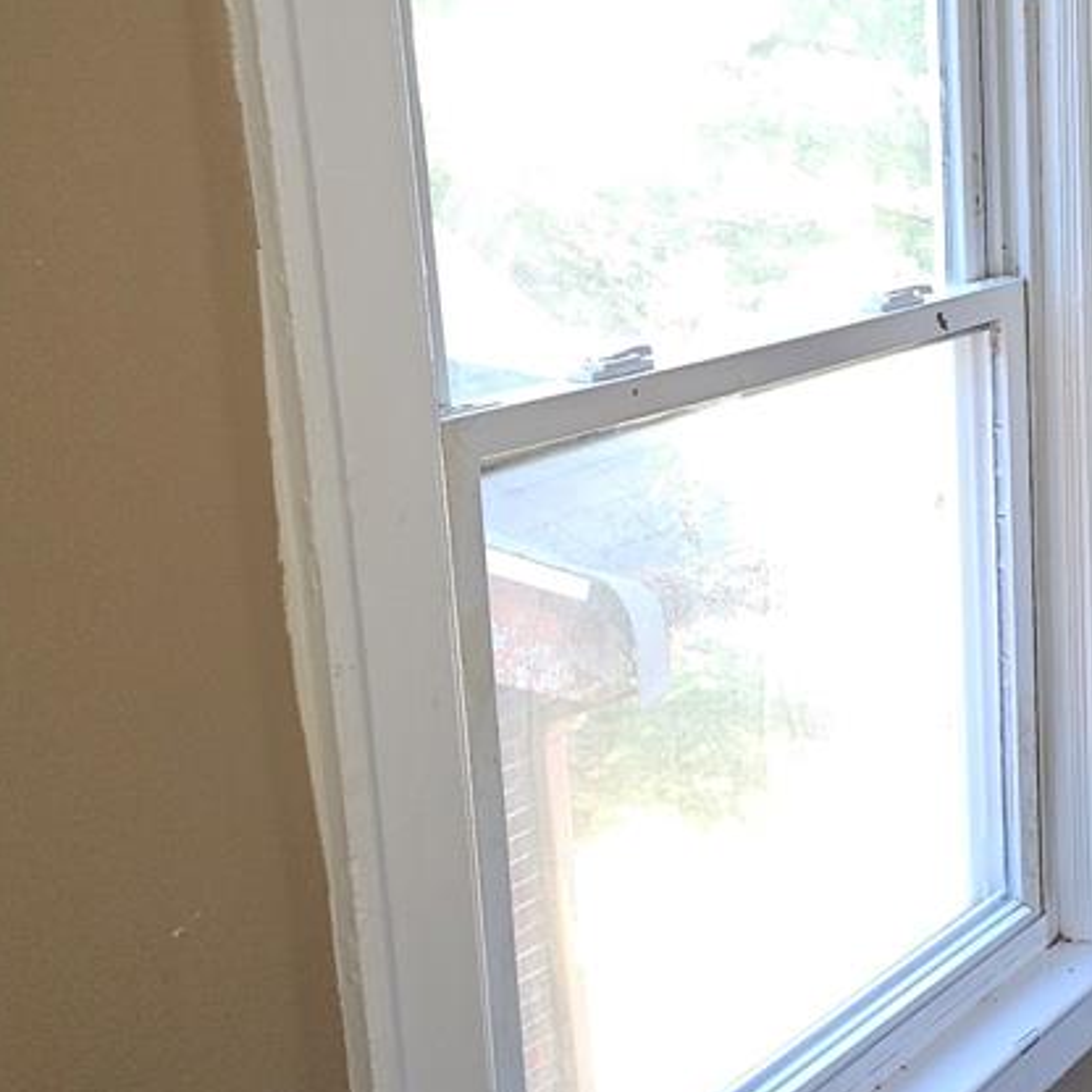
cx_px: 976
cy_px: 396
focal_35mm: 50
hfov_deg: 32.4
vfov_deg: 33.8
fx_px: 1785
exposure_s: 1/60
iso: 80
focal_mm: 5.4
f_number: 1.8
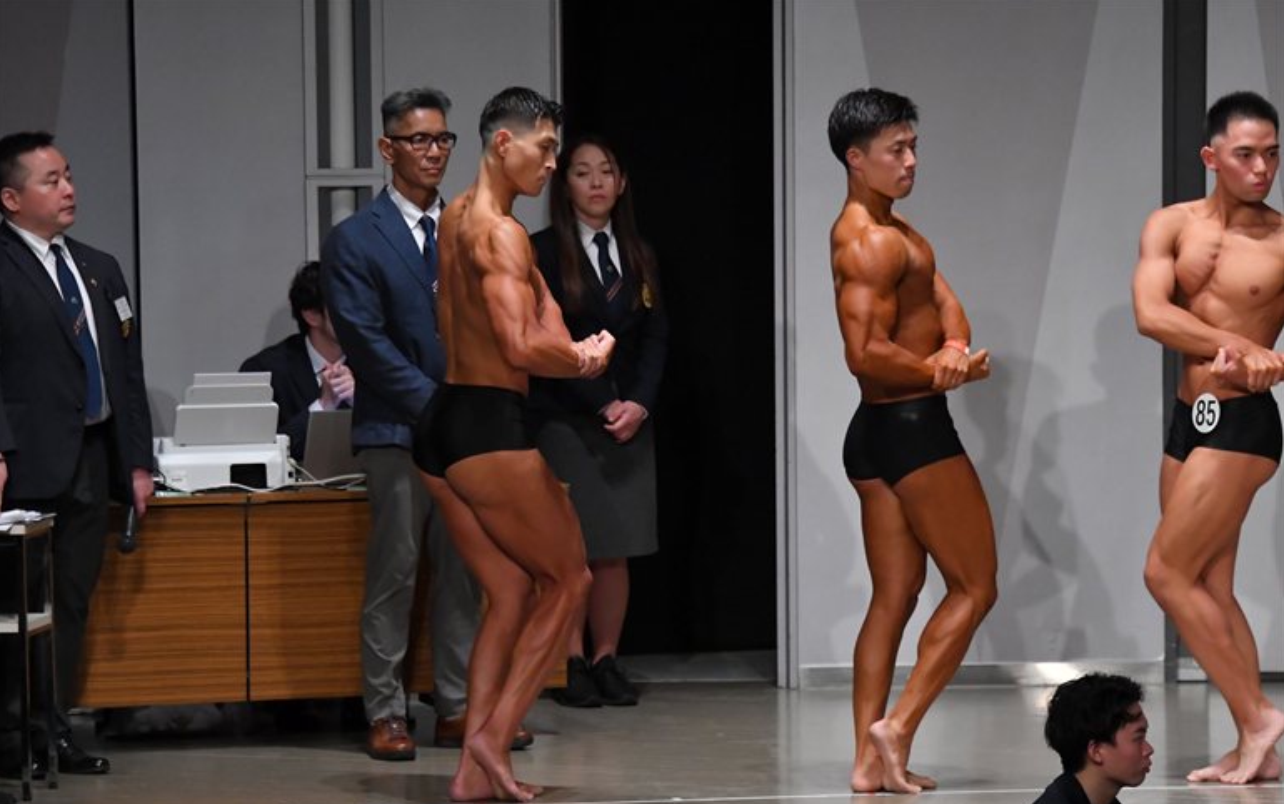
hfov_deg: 10.1
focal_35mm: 207
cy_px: 427
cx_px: 639
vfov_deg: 6.3
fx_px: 7247
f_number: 5.6
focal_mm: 135
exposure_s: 1/400
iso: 5000
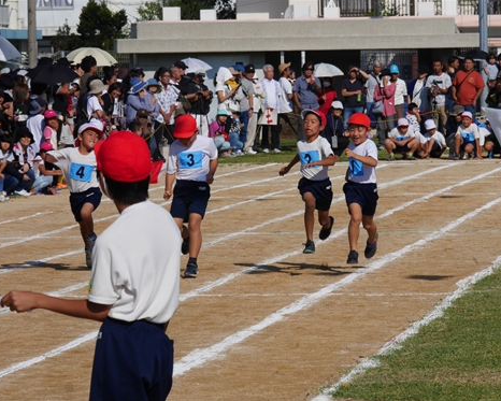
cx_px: 244
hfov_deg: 7.3
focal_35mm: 266
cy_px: 200
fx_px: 3945
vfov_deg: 5.8
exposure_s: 1/500
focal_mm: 127
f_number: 14
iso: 200
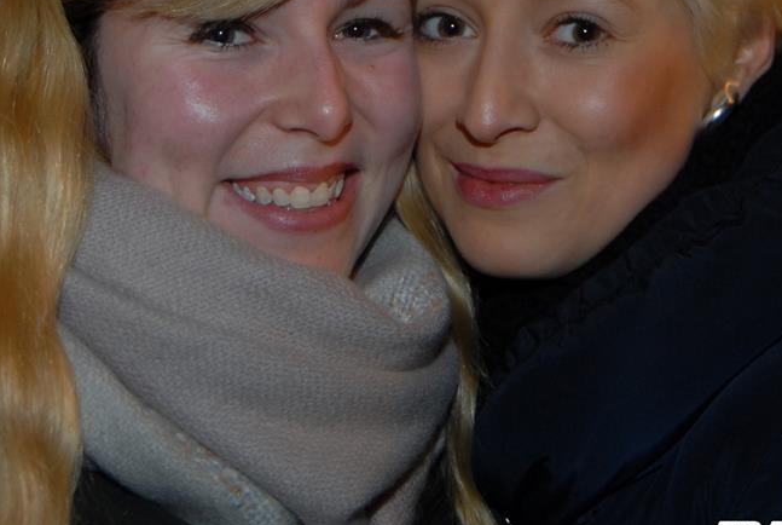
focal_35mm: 93
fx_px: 2021
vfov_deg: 14.7
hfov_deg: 21.9
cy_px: 104
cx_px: 418
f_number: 5.6
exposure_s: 1/5
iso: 400
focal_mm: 35
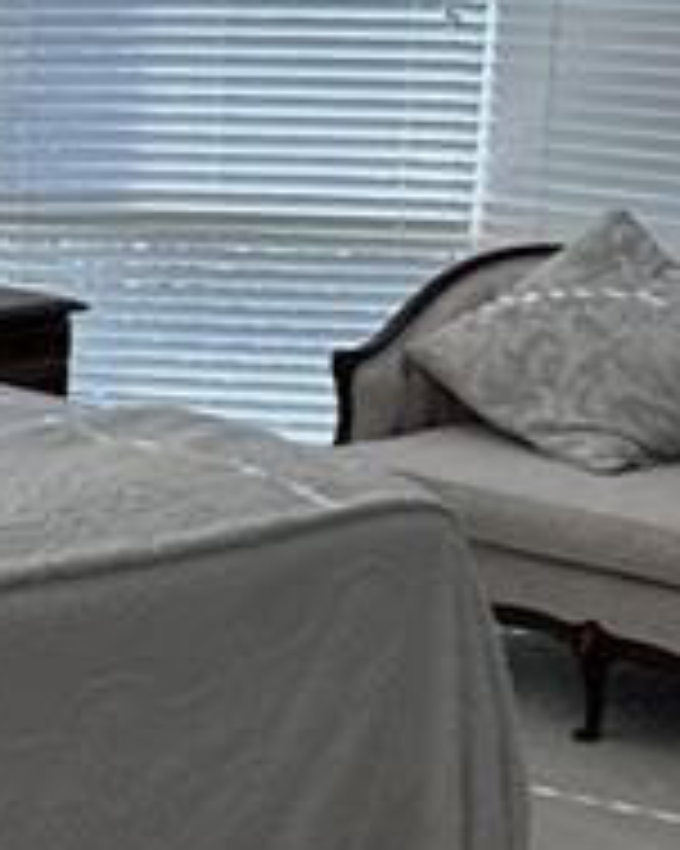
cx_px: -315
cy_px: 261
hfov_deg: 14.1
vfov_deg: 18.6
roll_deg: -0.4
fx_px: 2593
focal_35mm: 103
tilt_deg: -6.6
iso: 50
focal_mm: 5.7
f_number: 1.5
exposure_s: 1/424
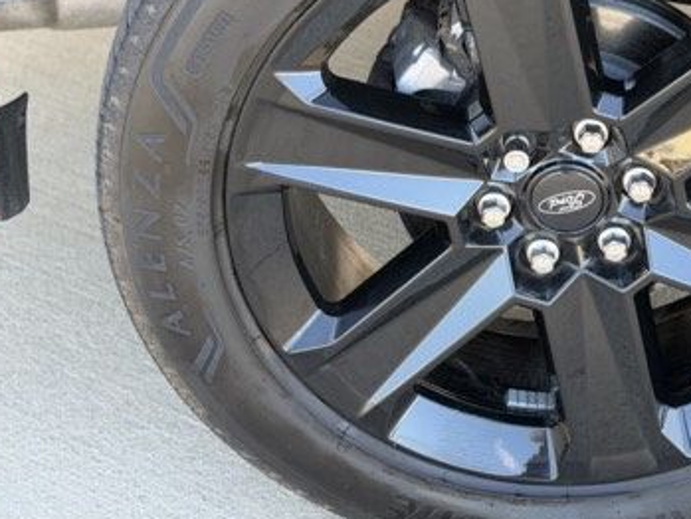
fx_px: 1757
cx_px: 576
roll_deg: +1.7
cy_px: 151
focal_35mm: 88
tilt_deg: -29.4
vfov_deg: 16.7
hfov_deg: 21.9
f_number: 1.78
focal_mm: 6.76
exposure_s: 1/110
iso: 100
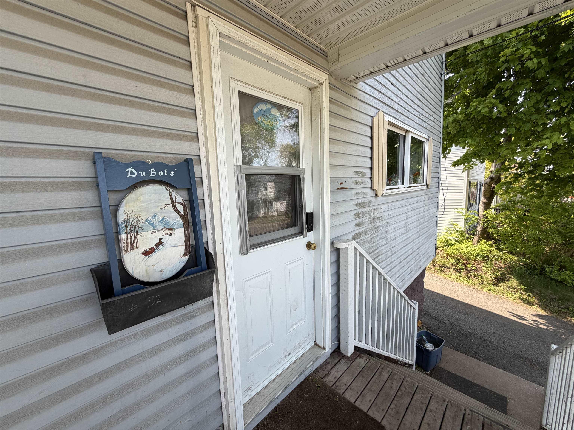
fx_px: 232
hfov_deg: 102.1
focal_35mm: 14
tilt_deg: -7.7
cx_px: 287
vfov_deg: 85.7
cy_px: 215
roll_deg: +2.5
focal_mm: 2.22
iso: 50
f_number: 2.2
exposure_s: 1/405
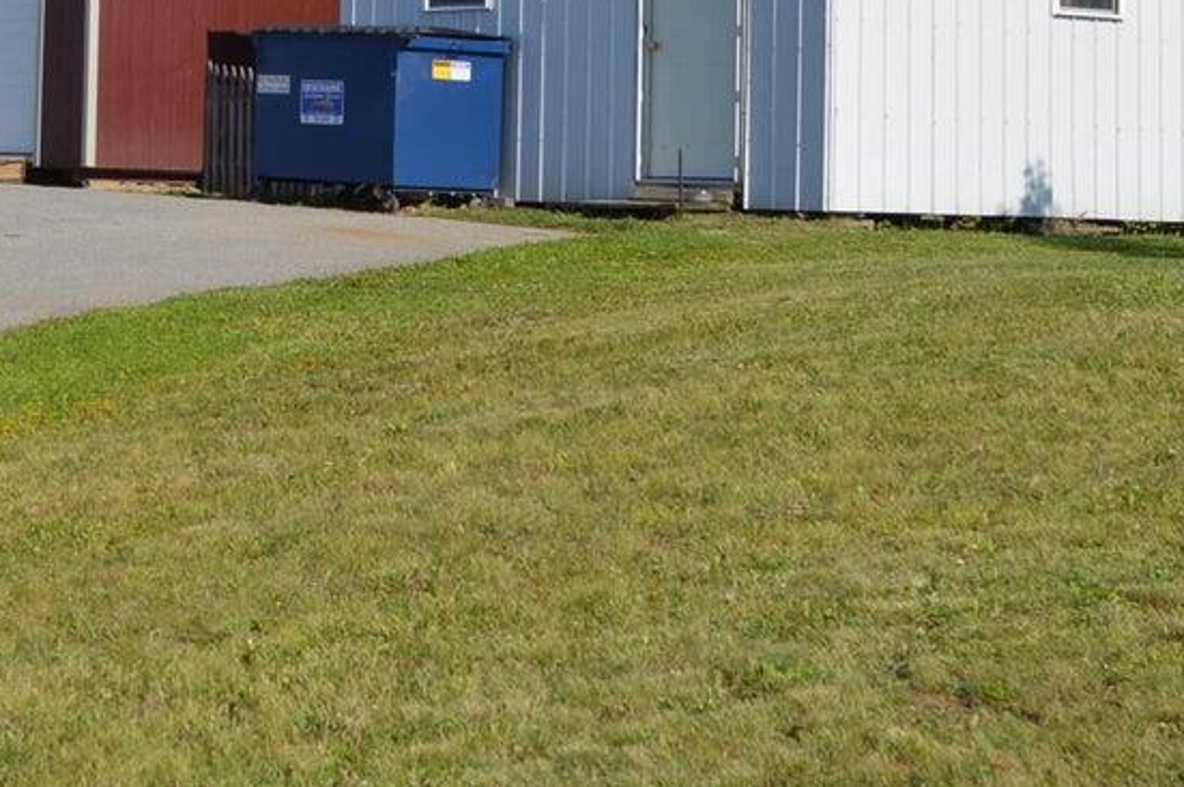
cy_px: -116
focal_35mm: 109
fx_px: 3581
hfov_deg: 18.2
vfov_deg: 12.3
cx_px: -78
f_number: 8
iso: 100
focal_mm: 26
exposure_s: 1/250
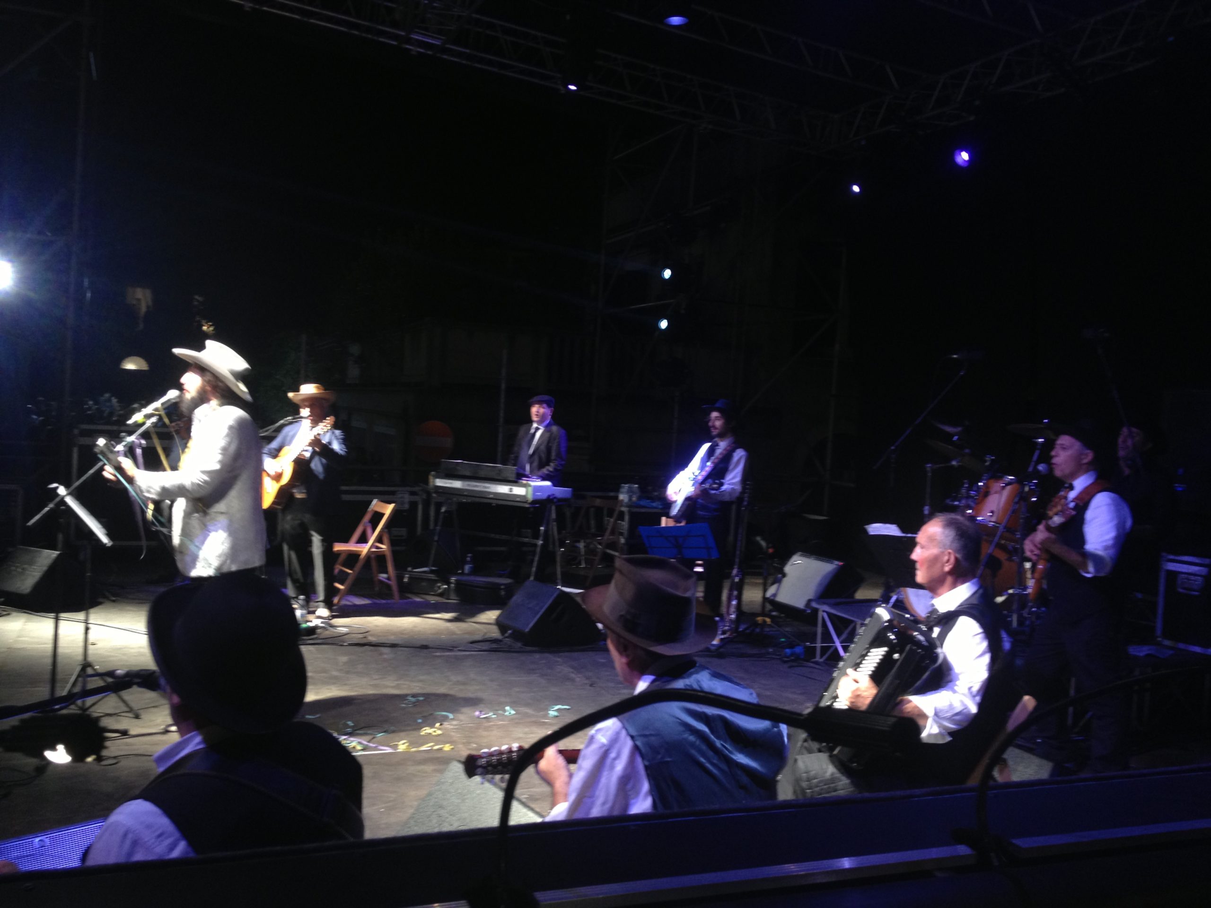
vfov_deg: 40.7
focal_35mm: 35
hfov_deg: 52.6
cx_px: 606
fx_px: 1224
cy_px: 454
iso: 125
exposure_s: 1/20
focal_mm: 4.28
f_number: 2.4
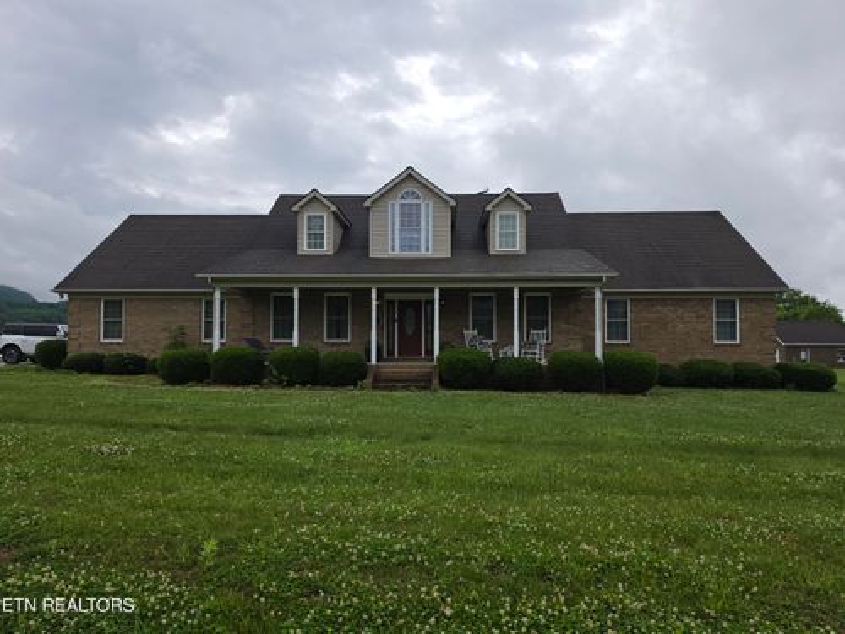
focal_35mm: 23
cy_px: 317
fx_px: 561
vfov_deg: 58.9
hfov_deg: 73.9
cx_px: 422
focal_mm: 6.5
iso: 10
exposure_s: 1/973
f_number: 1.4
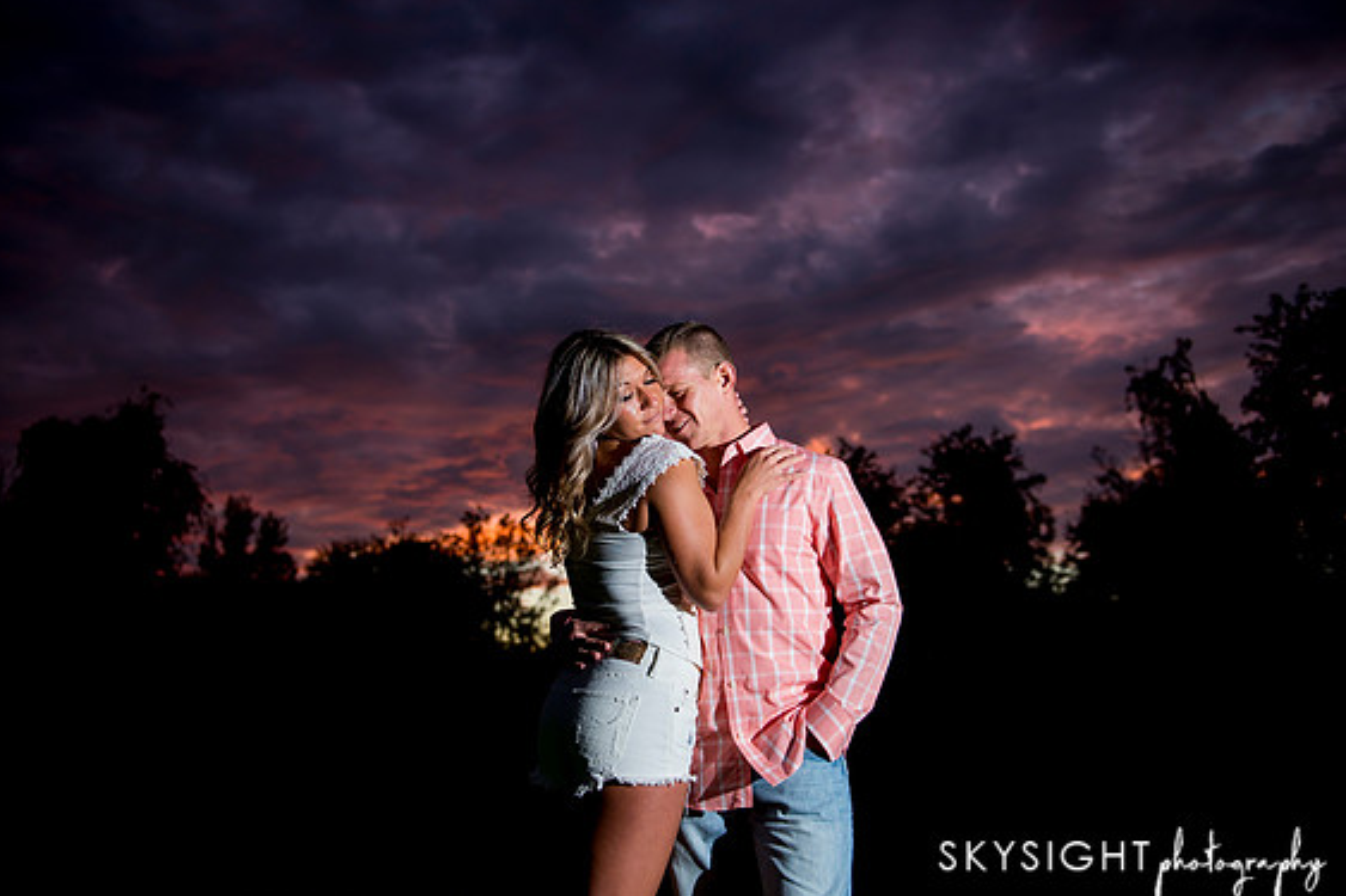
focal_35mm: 33
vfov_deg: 39.9
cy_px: 453
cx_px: 665
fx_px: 1233
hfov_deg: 57.2
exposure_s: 1/160
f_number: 2.8
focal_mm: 32
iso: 250
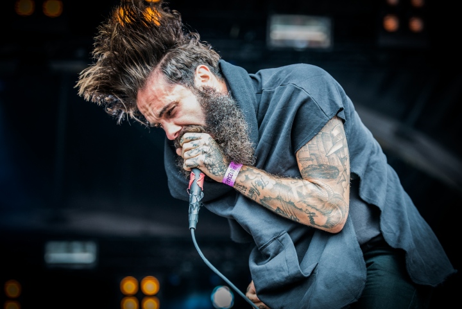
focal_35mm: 95
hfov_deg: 21.4
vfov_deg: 14.4
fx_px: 1220
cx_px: 231
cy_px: 154
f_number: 2.8
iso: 800
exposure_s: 1/320
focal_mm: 95
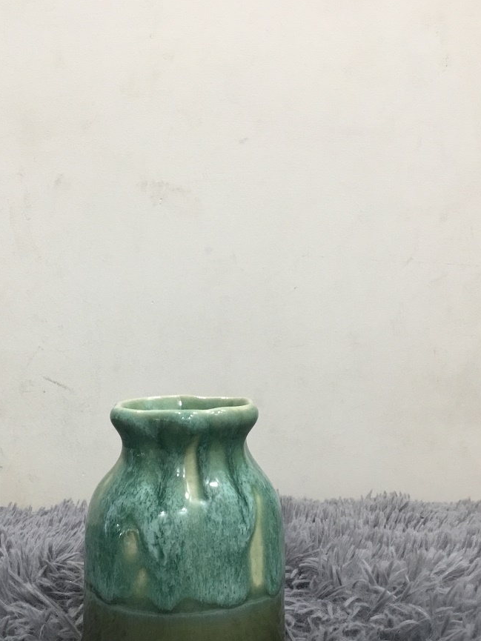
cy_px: 393
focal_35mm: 43
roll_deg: +2.3
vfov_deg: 43.6
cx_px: 176
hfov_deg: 33.4
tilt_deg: -7.1
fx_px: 796
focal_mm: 3.3
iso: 125
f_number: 2.4
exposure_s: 1/33
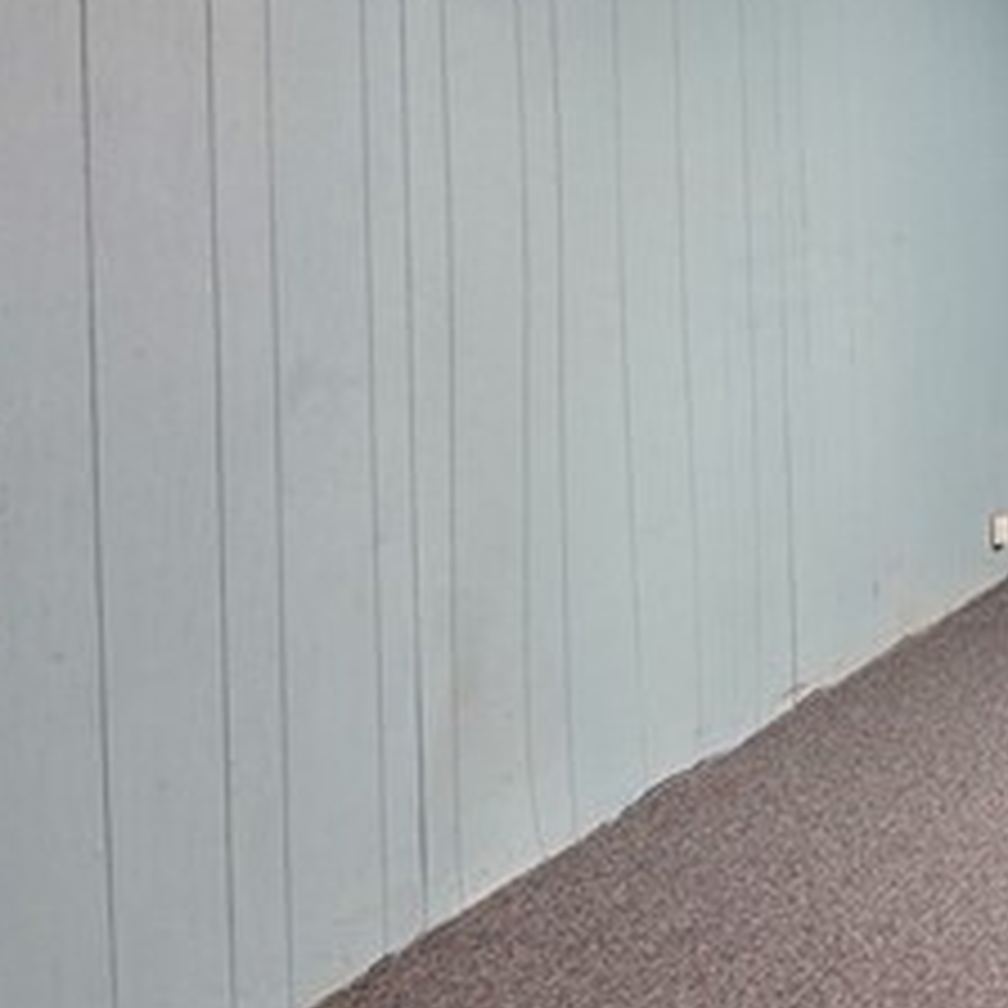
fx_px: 2174
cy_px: 191
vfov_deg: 25.6
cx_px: 1696
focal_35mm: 66
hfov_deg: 20.4
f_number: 7.1
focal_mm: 16
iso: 400
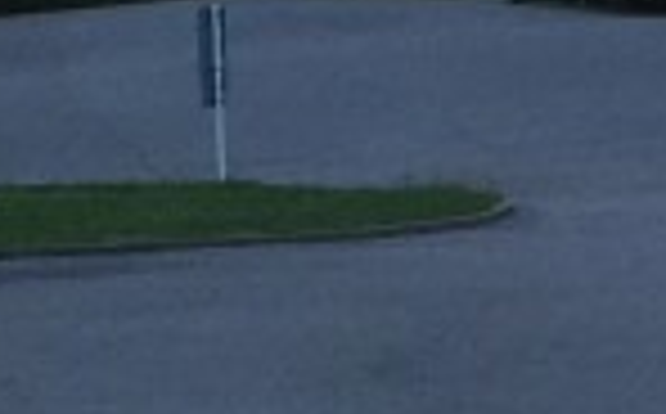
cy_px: 171
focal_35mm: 194
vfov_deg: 6.7
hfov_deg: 10.8
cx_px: 272
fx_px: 3516
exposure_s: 1/17
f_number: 2.2
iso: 100
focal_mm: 4.15
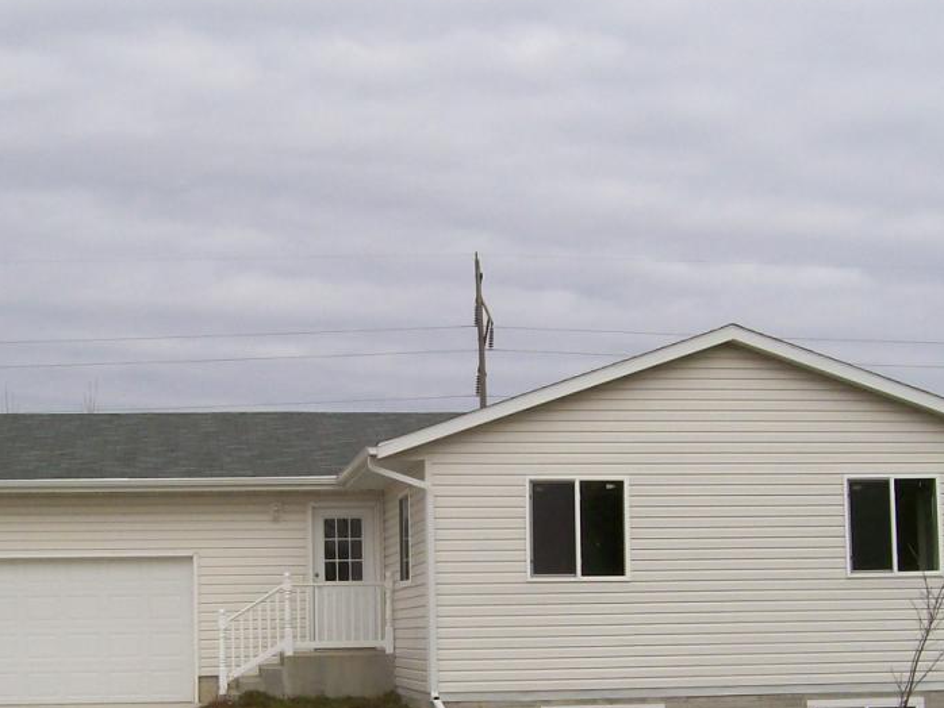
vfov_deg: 22.1
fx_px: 1800
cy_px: 522
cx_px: 407
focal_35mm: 66
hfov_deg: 29.3
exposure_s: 1/534
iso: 80
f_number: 4.8
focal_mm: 6
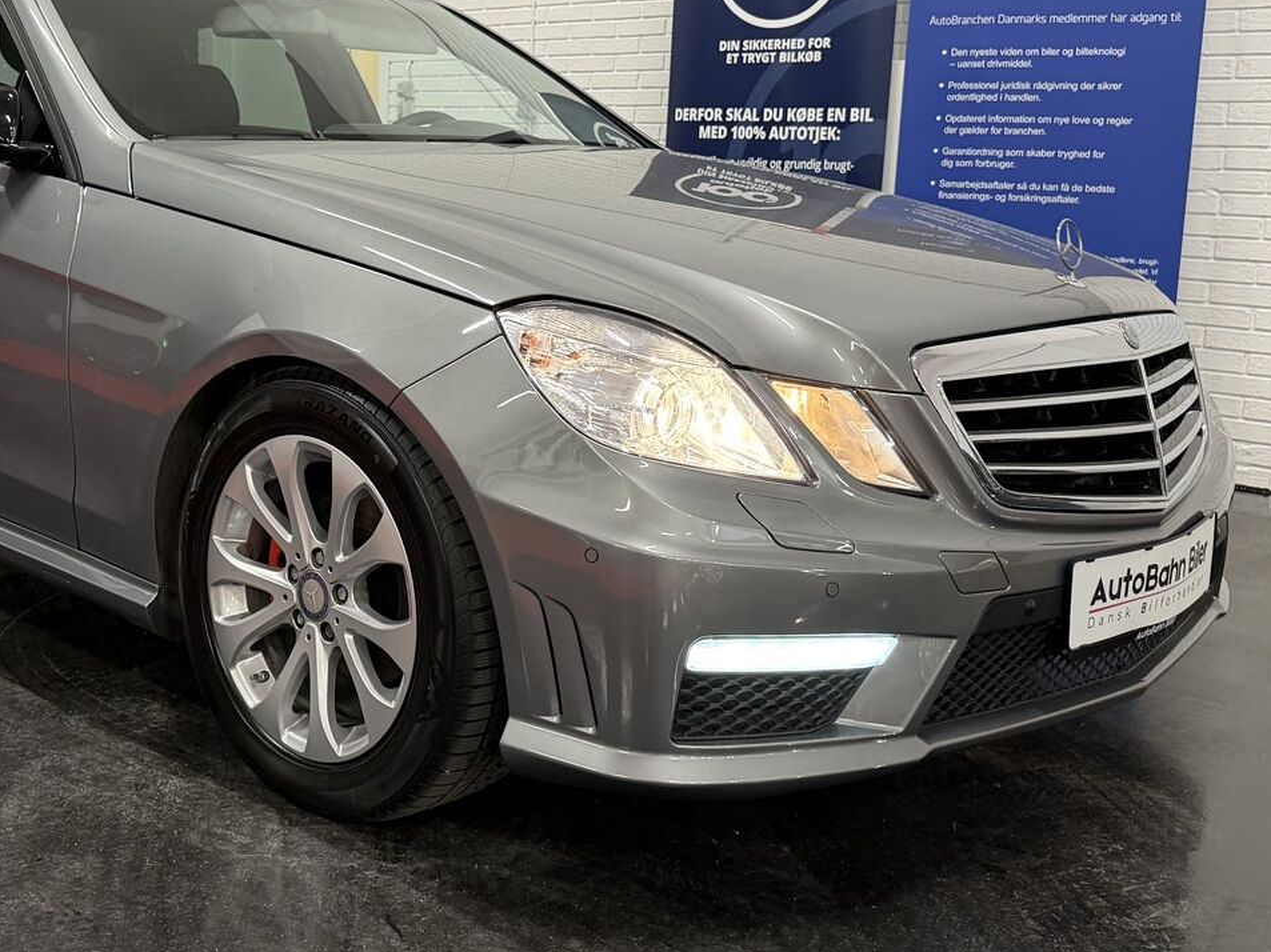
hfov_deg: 43.3
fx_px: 1578
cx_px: 431
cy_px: 391
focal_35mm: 43
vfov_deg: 33.5
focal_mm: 6.76
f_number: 1.78
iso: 250
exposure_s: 1/50
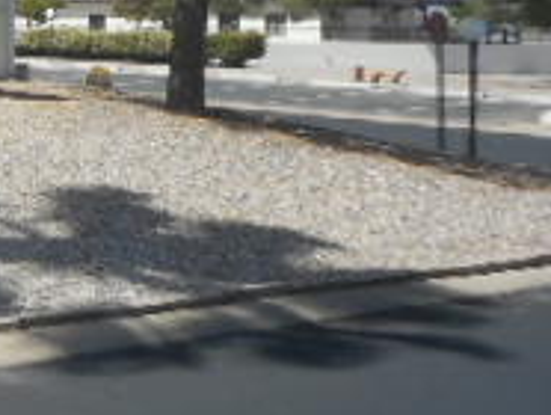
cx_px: -347
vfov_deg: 16.9
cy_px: 21
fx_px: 1371
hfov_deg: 19.0
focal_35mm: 86
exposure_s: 1/640
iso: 80
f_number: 3.7
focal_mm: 4.5
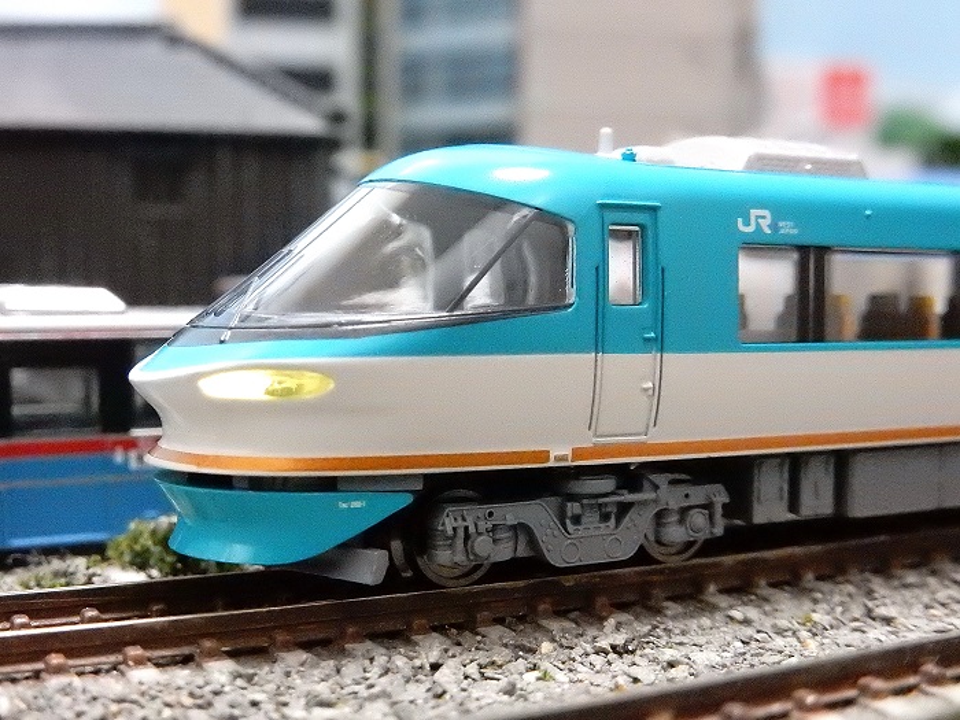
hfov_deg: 37.5
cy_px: 360
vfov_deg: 28.6
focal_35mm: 51
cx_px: 480
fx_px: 1414
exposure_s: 1/80
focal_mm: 9
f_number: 4.5
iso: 3200
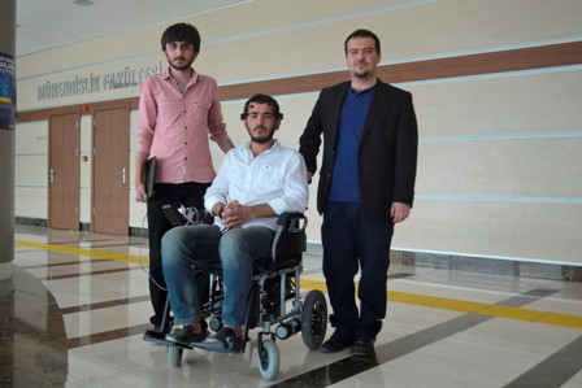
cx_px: 291
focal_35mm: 39
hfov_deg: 49.5
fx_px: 631
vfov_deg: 34.2
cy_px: 194
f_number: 4.5
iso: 400
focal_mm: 26
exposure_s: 1/80
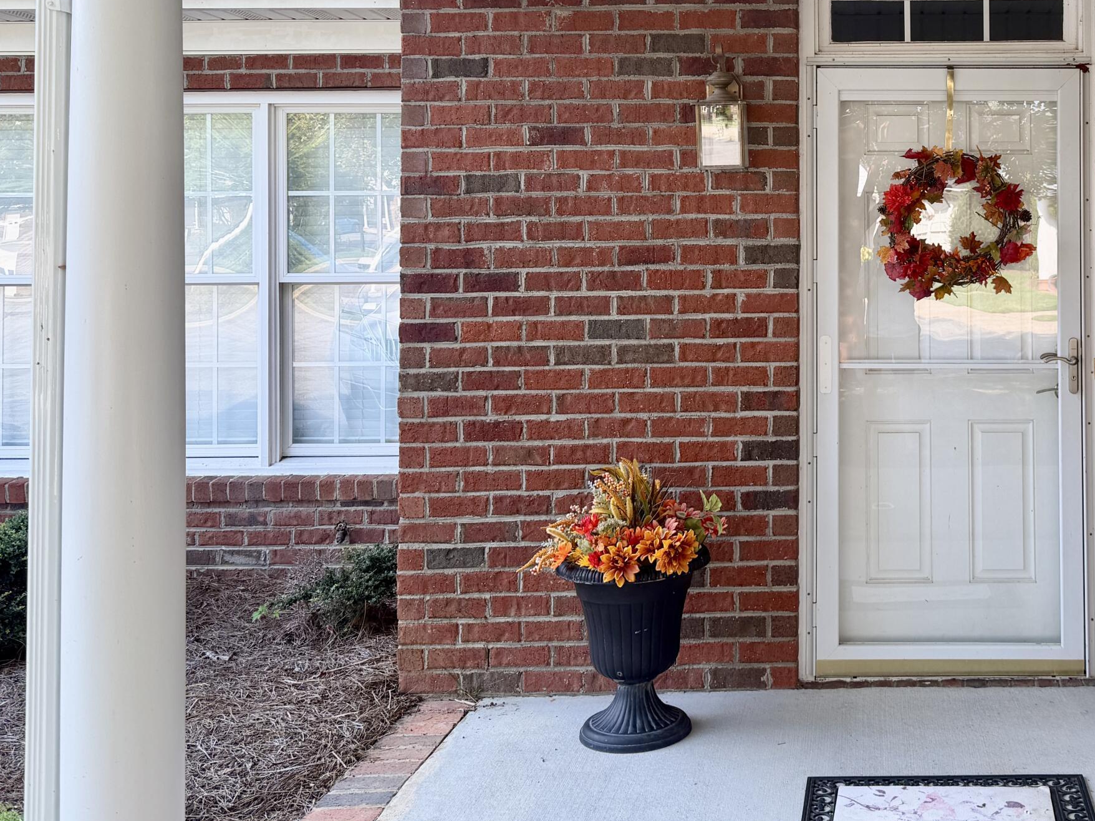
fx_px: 1297
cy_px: 223
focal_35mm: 41
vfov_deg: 34.5
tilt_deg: +2.4
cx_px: 900
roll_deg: -0.5
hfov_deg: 43.3
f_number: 1.78
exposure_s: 1/361
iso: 80
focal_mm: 6.76
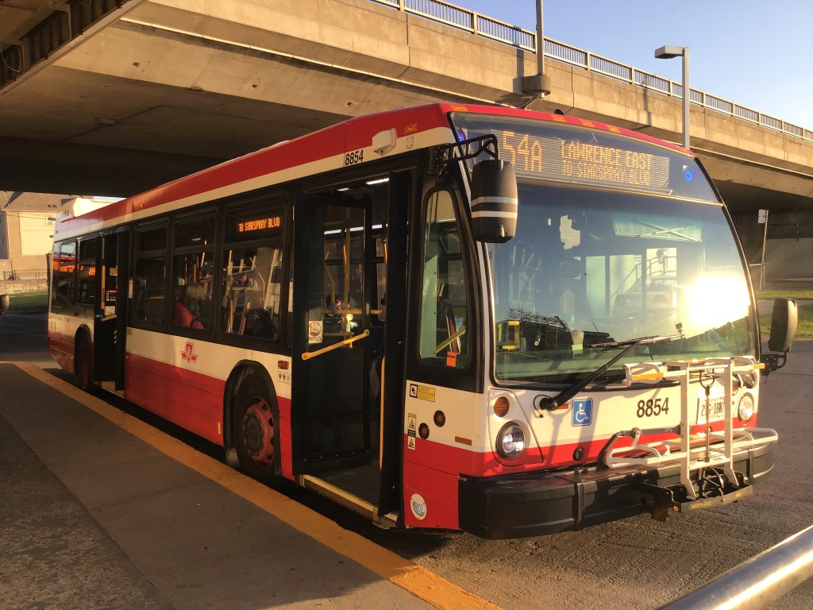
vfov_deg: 45.4
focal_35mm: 31
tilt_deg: -4.0
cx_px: 406
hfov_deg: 58.4
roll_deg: +1.5
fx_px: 728
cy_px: 305
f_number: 2.4
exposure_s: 1/291
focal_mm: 3.3
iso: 25
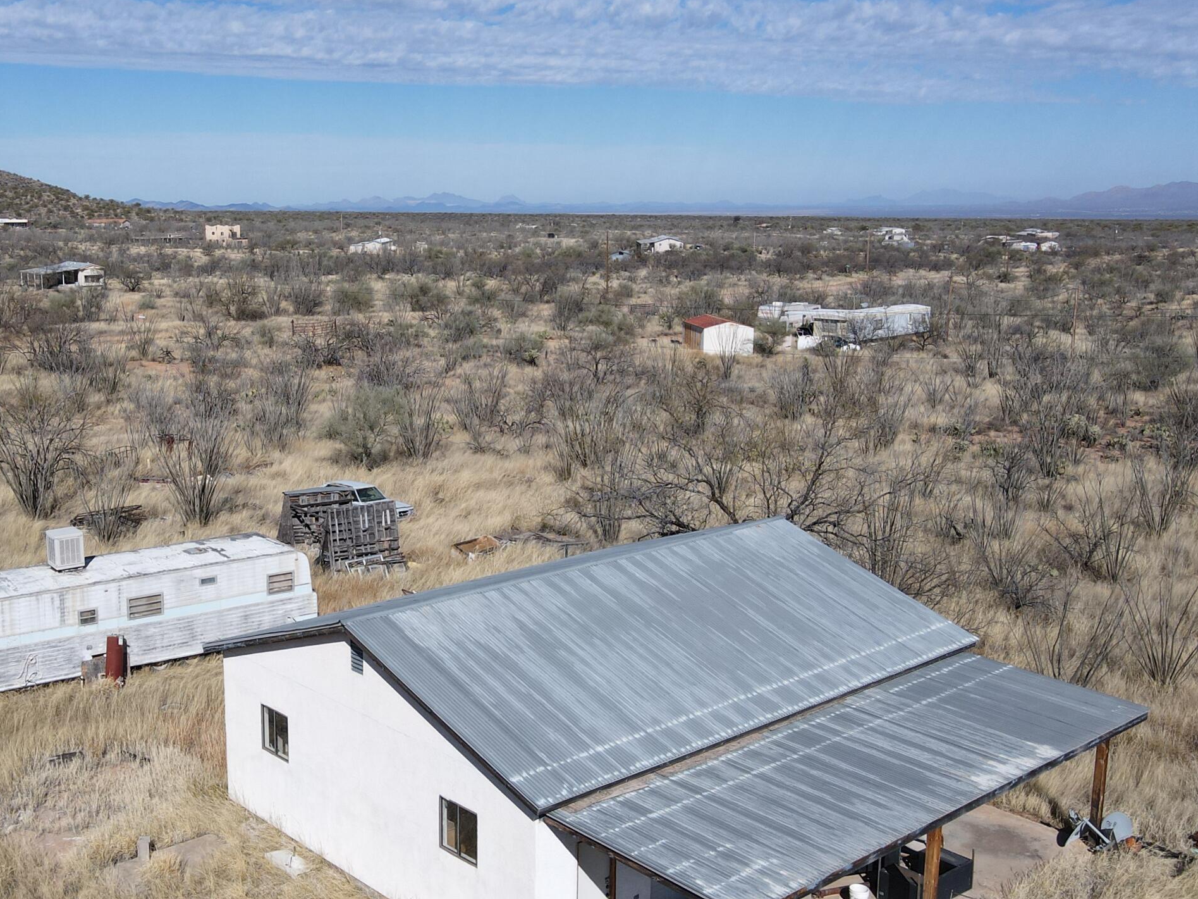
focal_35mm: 38
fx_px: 1315
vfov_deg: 37.7
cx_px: 400
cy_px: 487
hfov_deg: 48.2
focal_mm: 4.5
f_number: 2.8
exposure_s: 1/1250
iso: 100
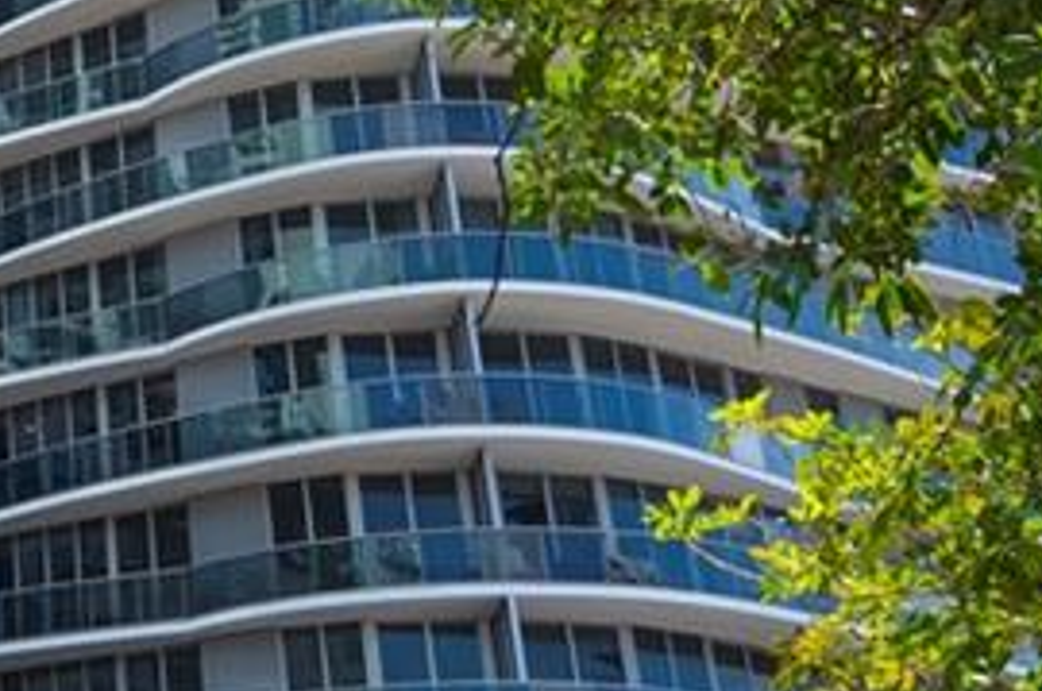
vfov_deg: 15.4
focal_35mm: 83
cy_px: -268
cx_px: -444
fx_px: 2398
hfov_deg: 21.3
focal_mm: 14
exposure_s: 1/250
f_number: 5.6
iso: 100
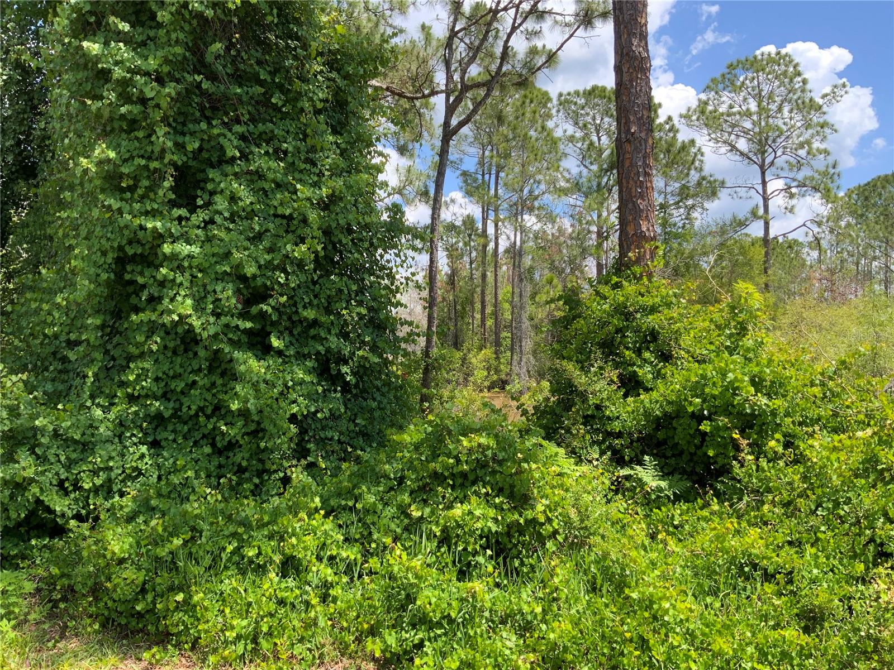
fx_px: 749
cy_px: 335
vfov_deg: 48.2
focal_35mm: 29
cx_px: 447
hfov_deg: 61.7
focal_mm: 3
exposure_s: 1/568
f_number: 1.8
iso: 16
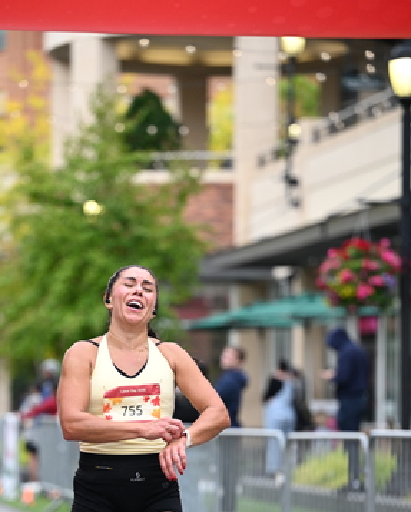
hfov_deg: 8.9
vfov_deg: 11.1
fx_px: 2627
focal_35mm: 173
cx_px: 150
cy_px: 386
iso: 1000
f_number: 2.8
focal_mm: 120
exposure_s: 1/1600
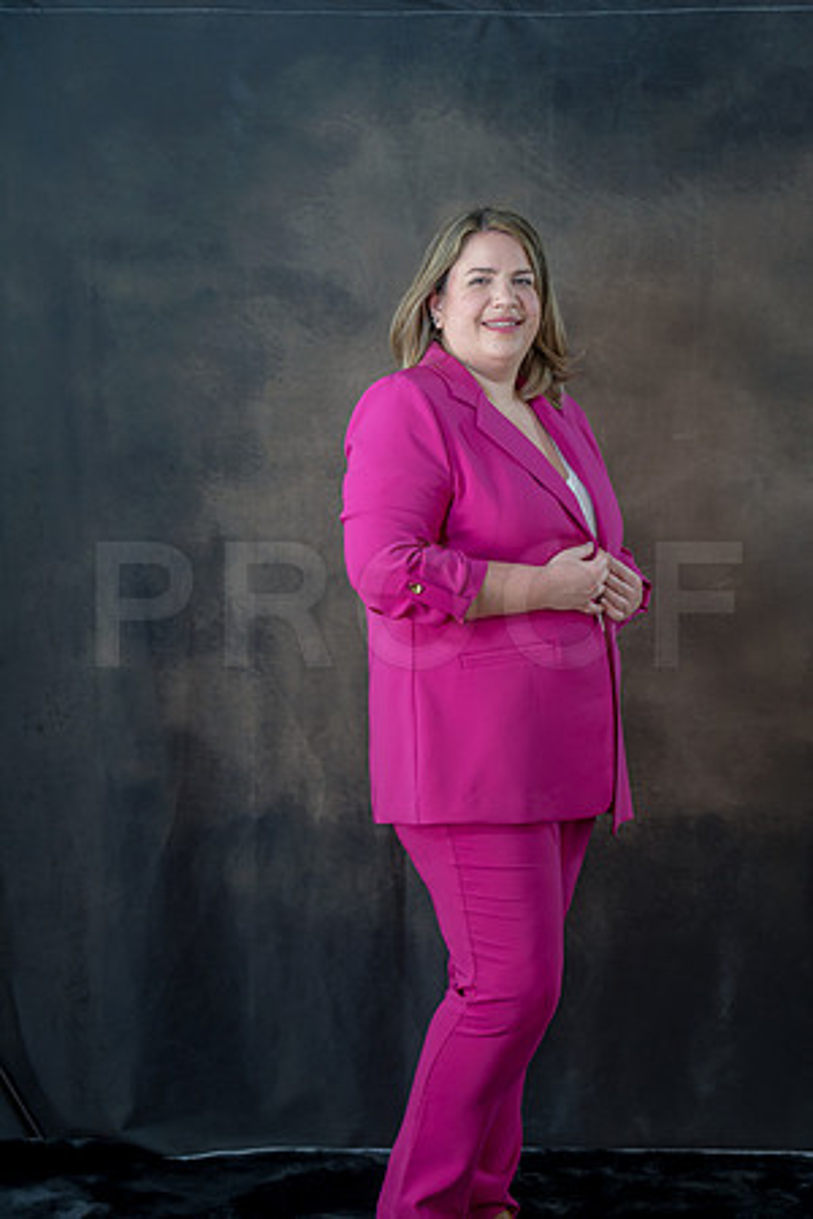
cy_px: 610
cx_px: 406
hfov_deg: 13.0
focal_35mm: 105
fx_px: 3557
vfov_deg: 19.5
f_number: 4.5
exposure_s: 1/100
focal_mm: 105
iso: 400
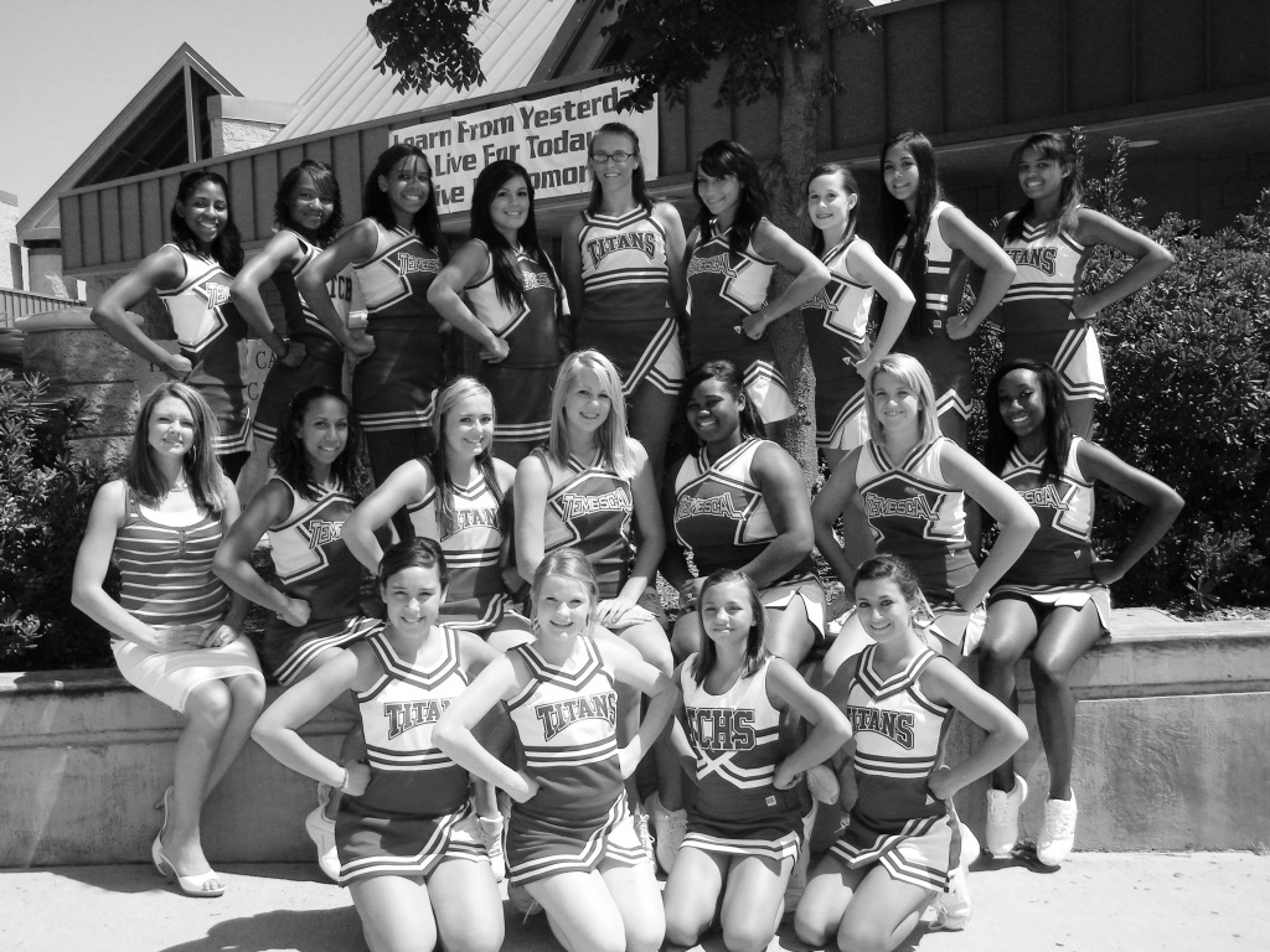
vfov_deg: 36.0
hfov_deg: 46.8
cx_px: 635
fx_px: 1468
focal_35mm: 40
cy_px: 476
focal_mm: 7.1
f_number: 7.6
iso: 80
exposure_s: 1/125
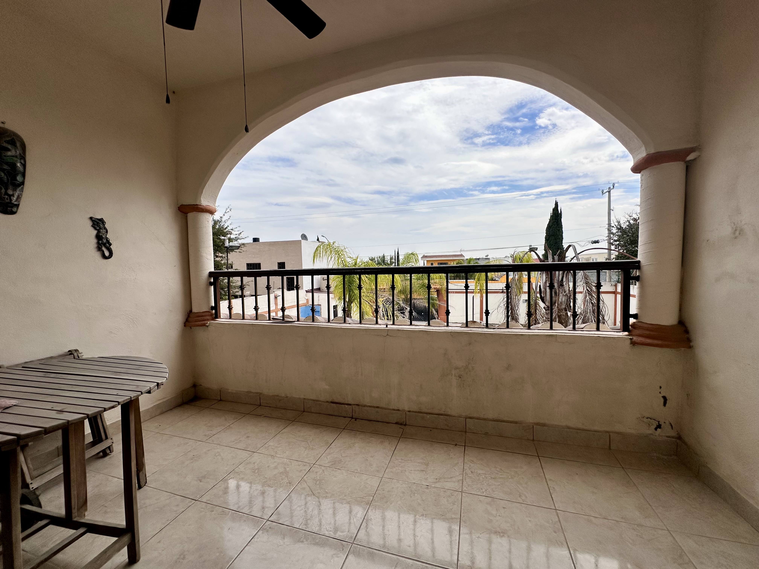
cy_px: 284
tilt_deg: -2.1
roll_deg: +1.2
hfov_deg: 102.1
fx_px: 307
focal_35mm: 14
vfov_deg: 85.7
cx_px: 380
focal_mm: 2.22
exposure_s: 1/3300
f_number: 2.2
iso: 50
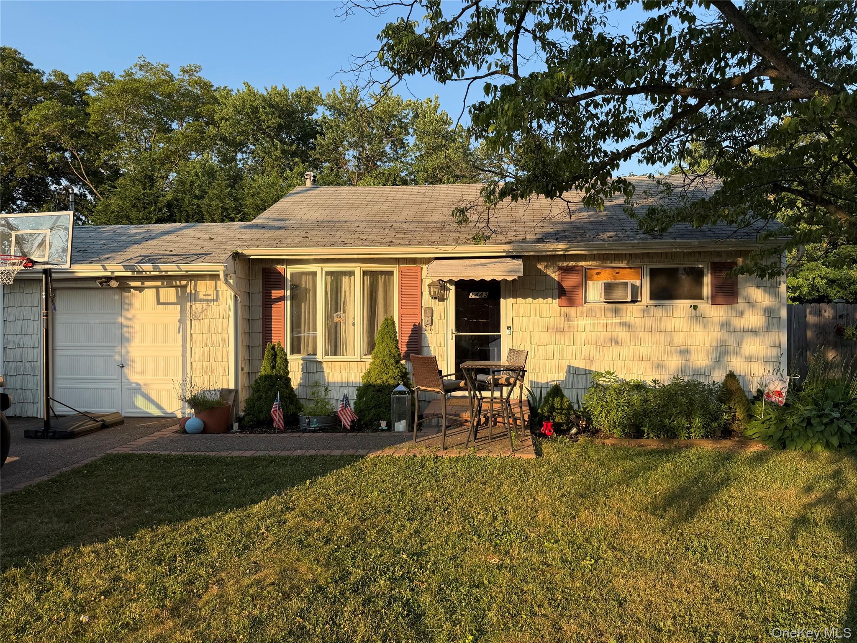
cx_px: 428
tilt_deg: +0.2
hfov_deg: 71.6
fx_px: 594
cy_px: 322
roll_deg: +0.3
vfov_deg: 56.8
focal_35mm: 24
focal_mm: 6.76
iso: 80
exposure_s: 1/1361
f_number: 1.78
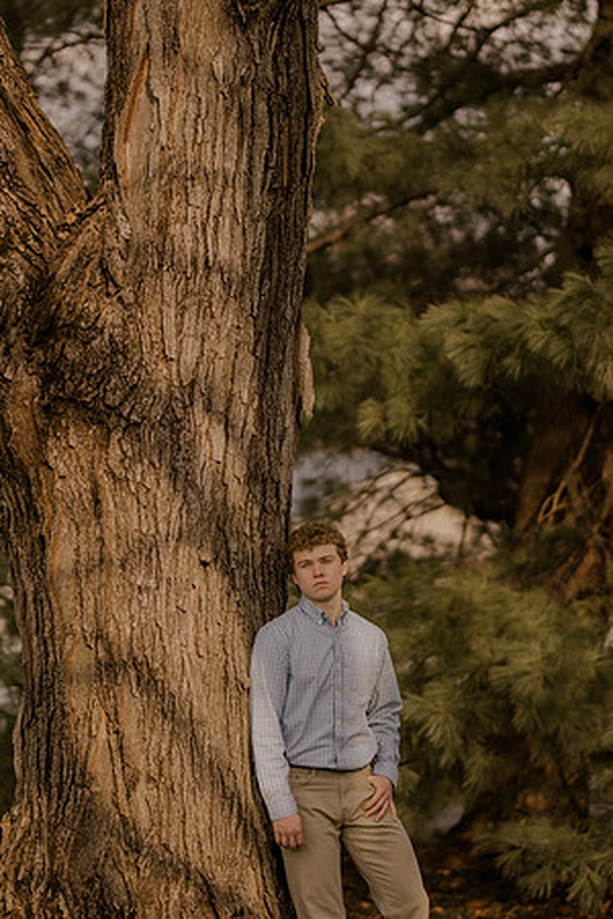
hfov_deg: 10.8
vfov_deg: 16.1
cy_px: 460
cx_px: 306
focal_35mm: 127
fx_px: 3244
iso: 100
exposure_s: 1/1250
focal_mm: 85
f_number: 1.4
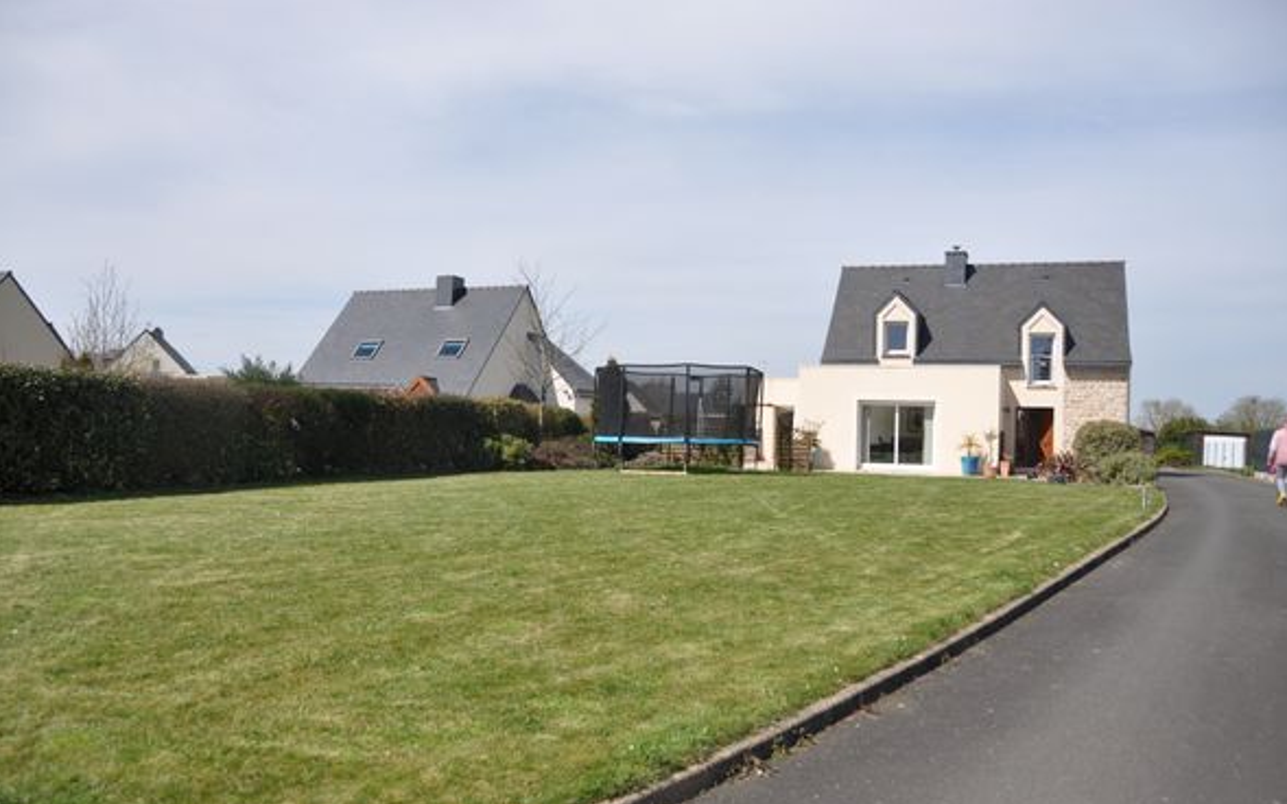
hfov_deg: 66.5
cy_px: 429
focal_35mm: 28
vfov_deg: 44.5
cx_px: 638
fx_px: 982
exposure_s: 1/2500
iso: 200
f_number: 3.5
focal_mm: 18
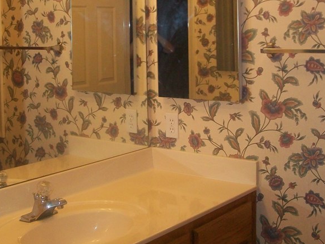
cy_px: 53
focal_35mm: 60
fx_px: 563
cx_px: 142
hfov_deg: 32.1
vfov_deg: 24.1
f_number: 2.7
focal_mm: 6.1
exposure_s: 1/60
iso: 160
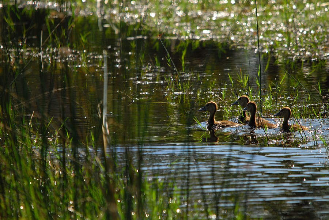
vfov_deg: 1.8
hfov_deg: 2.7
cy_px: 110
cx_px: 164
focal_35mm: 750
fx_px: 6861
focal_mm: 500
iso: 400
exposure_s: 1/800
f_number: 7.1
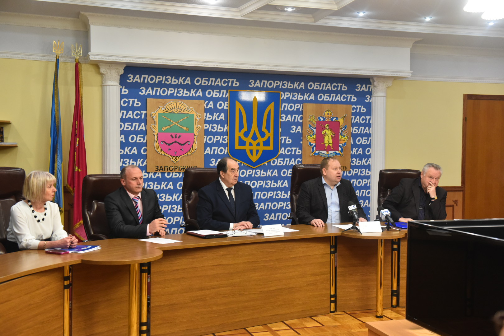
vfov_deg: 30.5
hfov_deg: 44.5
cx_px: 252
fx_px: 616
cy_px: 168
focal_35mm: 44
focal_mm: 44
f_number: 4
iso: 4000
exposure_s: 1/200
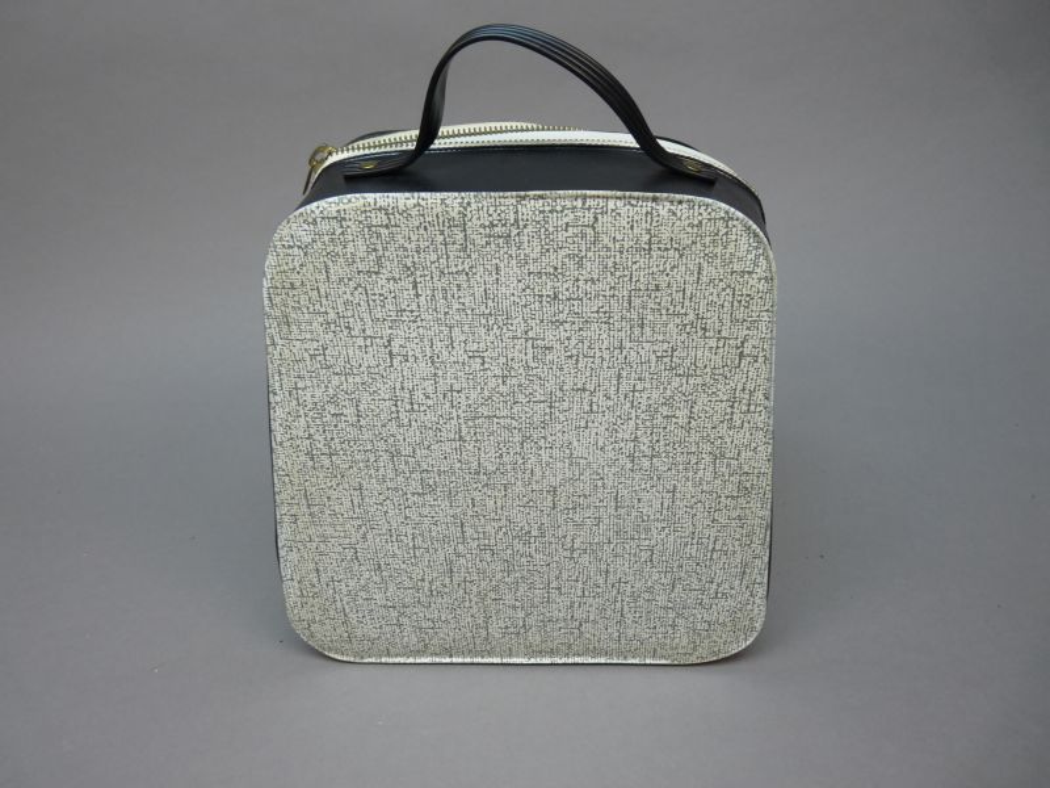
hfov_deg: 65.3
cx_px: 525
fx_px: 819
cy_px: 394
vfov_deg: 51.4
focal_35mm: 27
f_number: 2.8
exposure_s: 1/40
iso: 100
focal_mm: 4.8
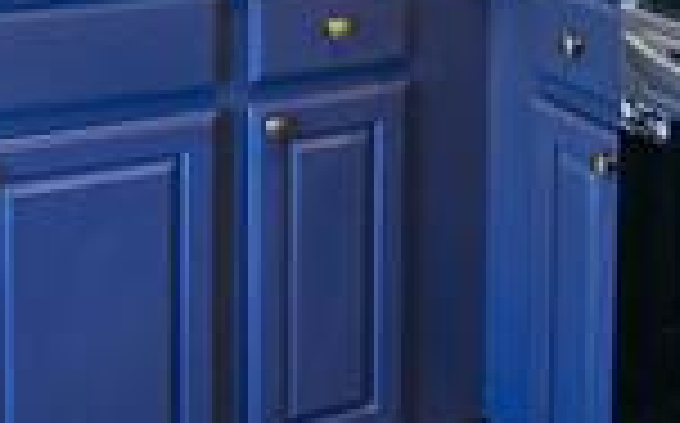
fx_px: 1277
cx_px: 302
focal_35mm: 69
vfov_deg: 16.1
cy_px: -328
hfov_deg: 29.8
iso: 500
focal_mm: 16
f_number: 4
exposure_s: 1/80
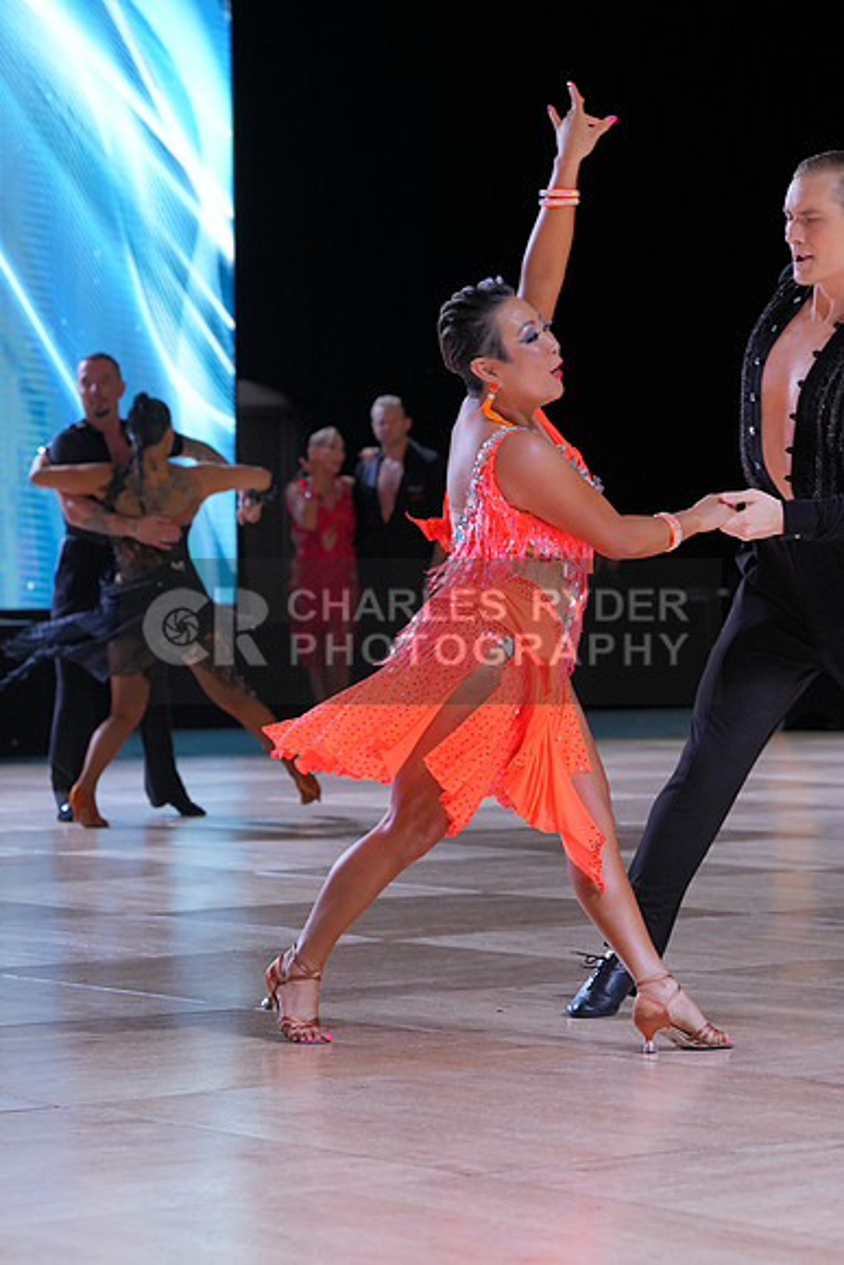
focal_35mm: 119
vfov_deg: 17.2
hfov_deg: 11.5
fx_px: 4182
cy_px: 632
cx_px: 422
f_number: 6.3
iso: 2000
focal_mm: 119
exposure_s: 1/400
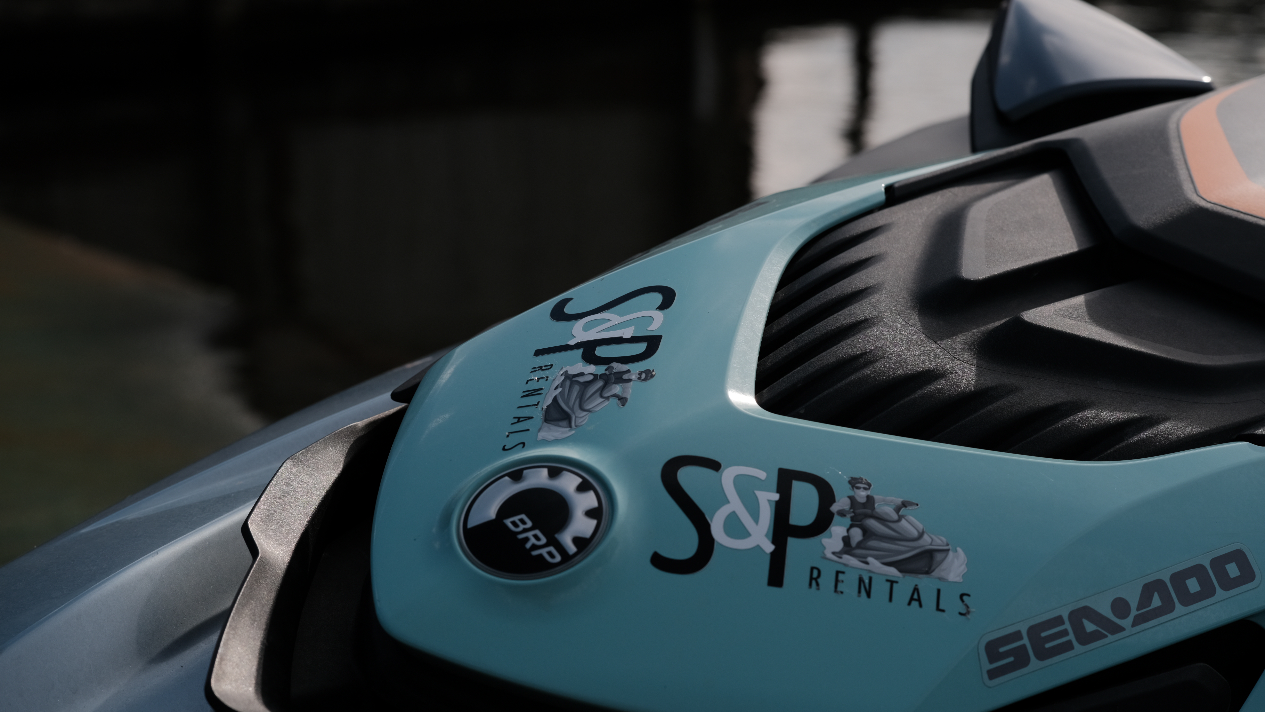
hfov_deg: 23.9
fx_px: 2985
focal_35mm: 89
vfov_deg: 13.6
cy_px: 365
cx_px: 630
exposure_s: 1/1300
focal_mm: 56
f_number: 4
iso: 160
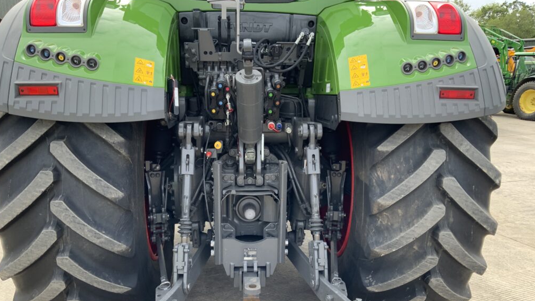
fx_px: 454
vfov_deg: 36.5
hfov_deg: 61.0
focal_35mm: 32
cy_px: 189
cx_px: 265
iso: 16
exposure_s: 1/186
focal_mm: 3
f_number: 1.8
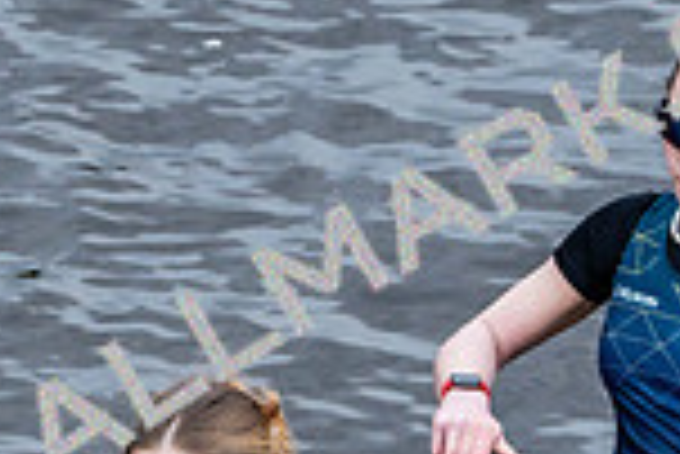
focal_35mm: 1375
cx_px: 153
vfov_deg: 1.0
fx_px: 25997
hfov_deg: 1.5
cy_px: 721
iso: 2500
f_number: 6.3
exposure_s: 1/1000
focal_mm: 359
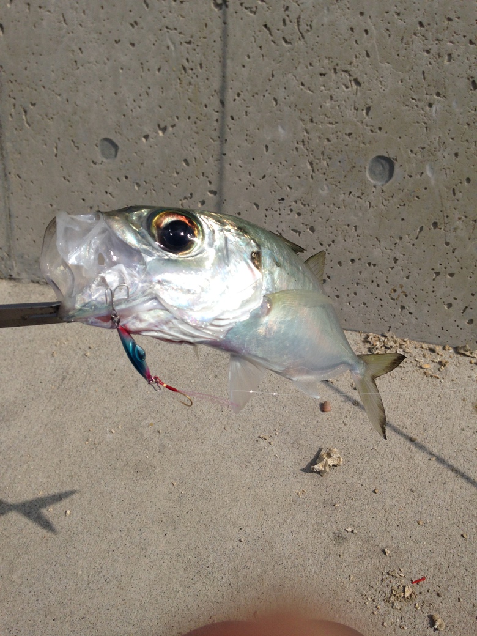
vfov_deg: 55.4
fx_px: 606
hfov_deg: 42.9
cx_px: 238
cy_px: 318
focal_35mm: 33
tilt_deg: -50.3
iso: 50
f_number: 2.4
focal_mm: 4.12
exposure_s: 1/5435
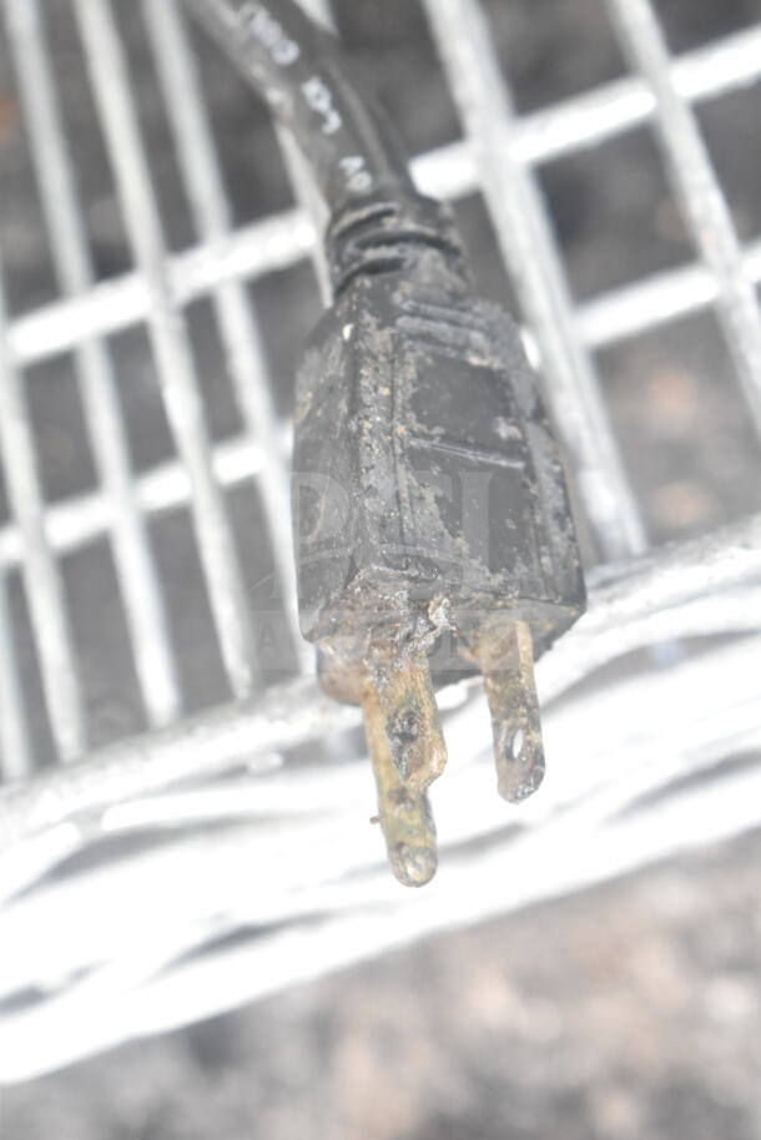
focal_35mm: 82
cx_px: 380
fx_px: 2614
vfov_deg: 24.6
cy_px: 570
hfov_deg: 16.6
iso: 1600
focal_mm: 55
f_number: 7.1
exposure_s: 1/200
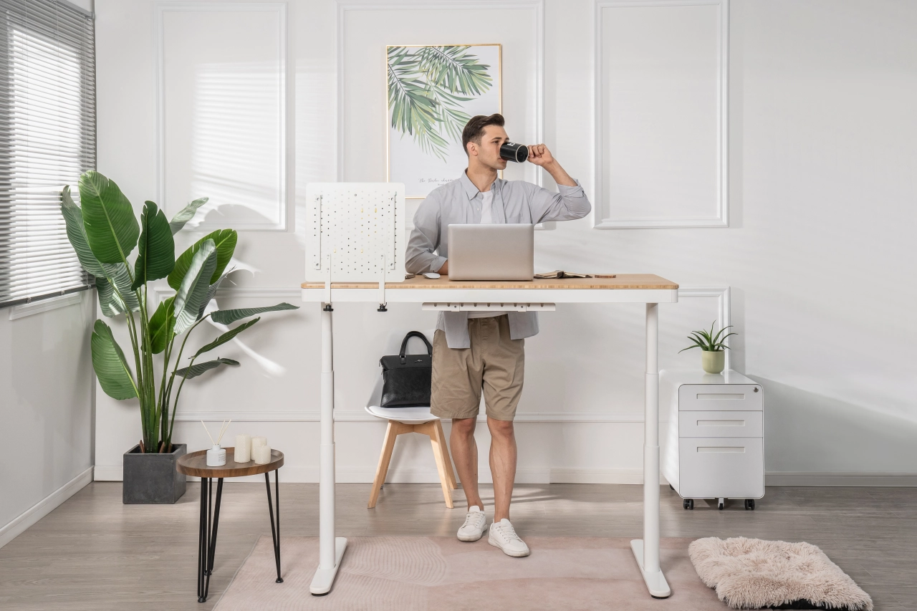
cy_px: 306
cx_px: 458
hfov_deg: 42.7
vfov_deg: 29.2
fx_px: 1171
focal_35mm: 46
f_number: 13
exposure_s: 1/125
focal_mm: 46
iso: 800
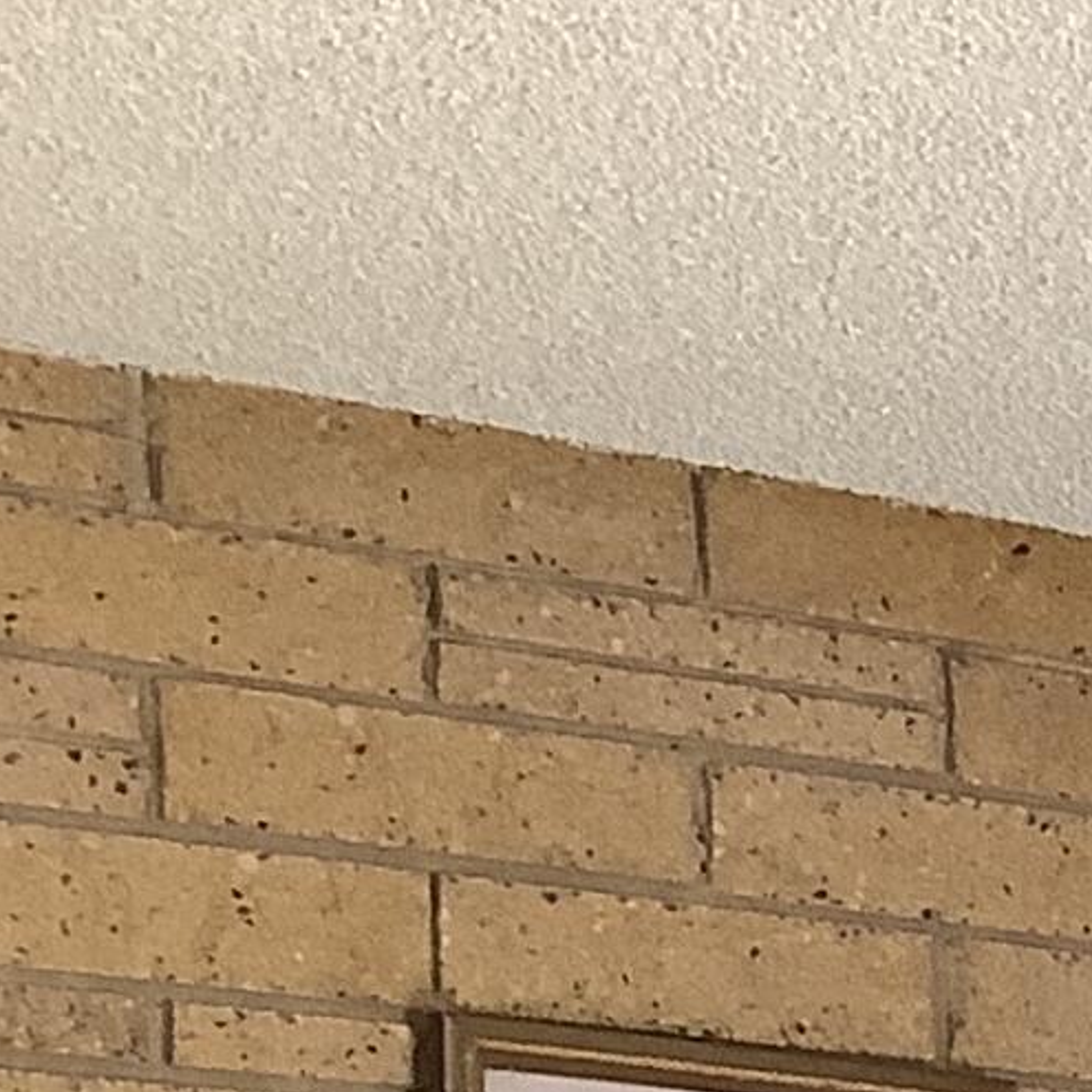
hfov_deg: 9.3
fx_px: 5925
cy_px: 2246
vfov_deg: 9.7
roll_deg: +0.2
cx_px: 2709
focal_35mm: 166
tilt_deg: -6.0
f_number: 2.4
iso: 100
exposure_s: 1/60
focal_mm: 3.3
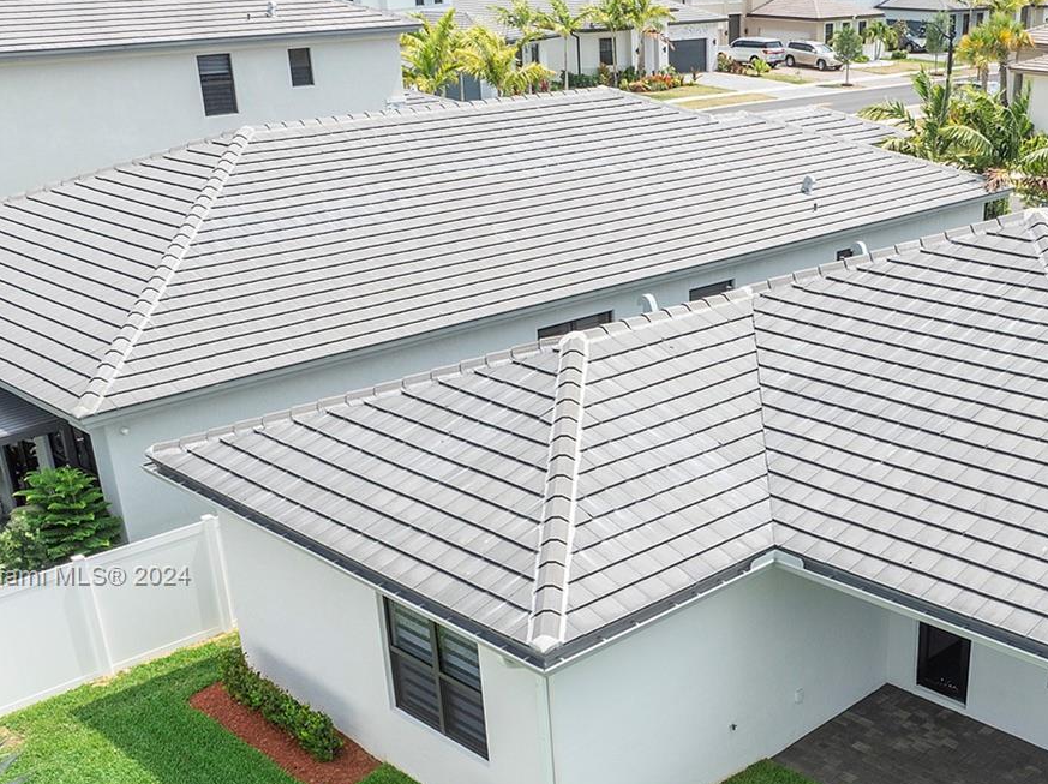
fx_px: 1331
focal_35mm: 44
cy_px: 578
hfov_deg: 41.9
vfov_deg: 32.3
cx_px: 766
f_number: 2.8
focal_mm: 12.29
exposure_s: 1/1600
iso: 100
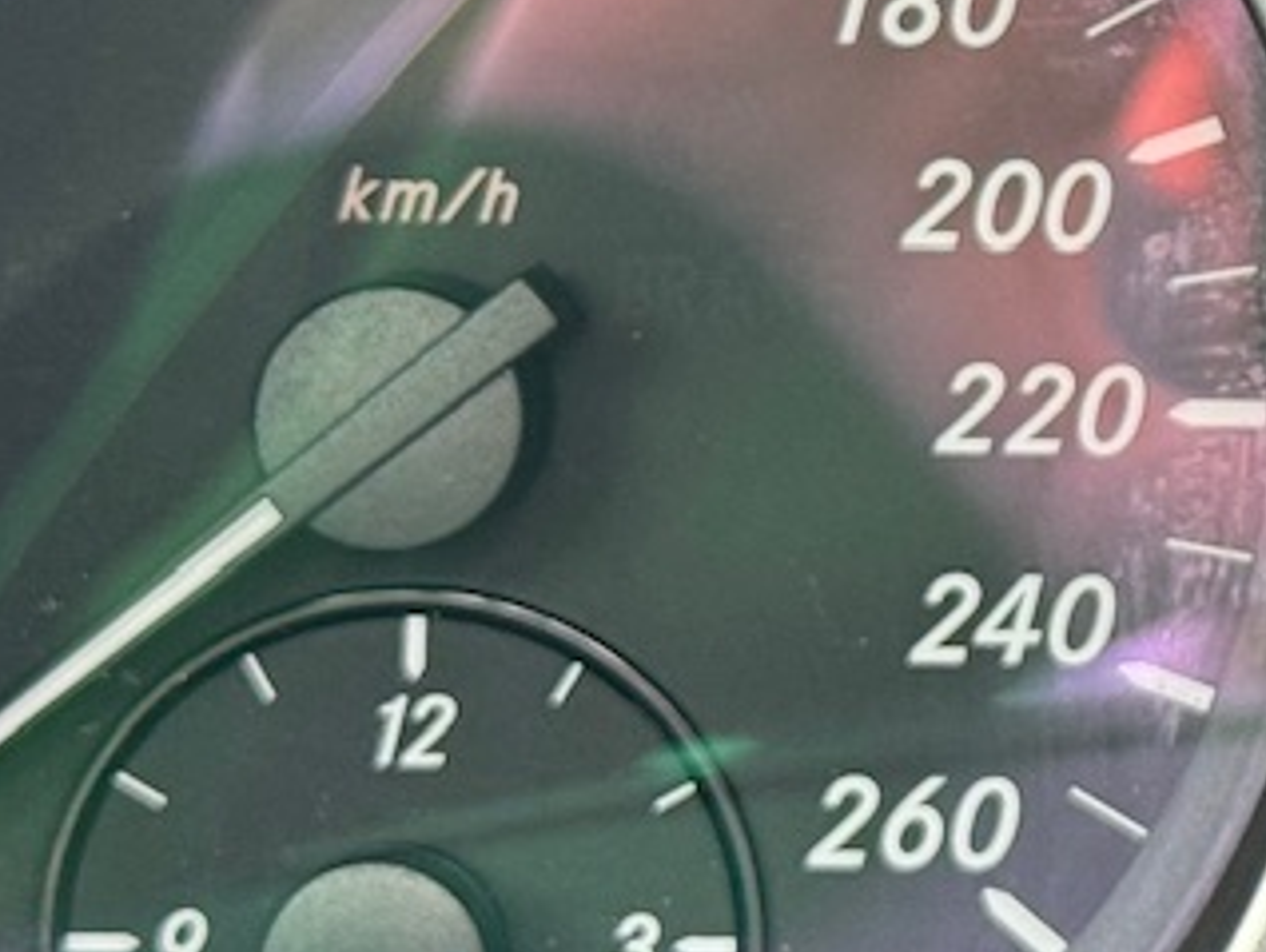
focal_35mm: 193
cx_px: 1744
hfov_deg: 10.0
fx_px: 7064
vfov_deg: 7.6
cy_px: -255
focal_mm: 6.76
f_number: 1.78
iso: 80
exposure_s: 1/121
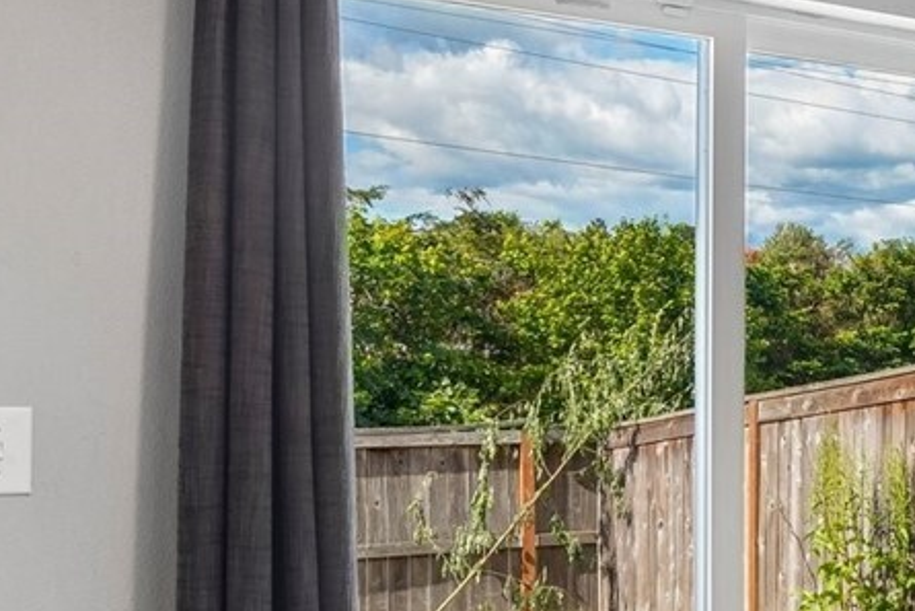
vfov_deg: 22.3
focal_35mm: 61
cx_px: 1128
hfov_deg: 28.2
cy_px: 361
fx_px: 1551
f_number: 8
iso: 400
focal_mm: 16
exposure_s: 1/50
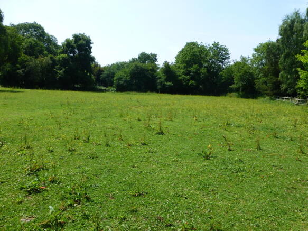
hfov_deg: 71.6
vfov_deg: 56.8
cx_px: 154
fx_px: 213
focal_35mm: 24
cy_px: 116
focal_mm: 4.3
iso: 100
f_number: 4
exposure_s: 1/640
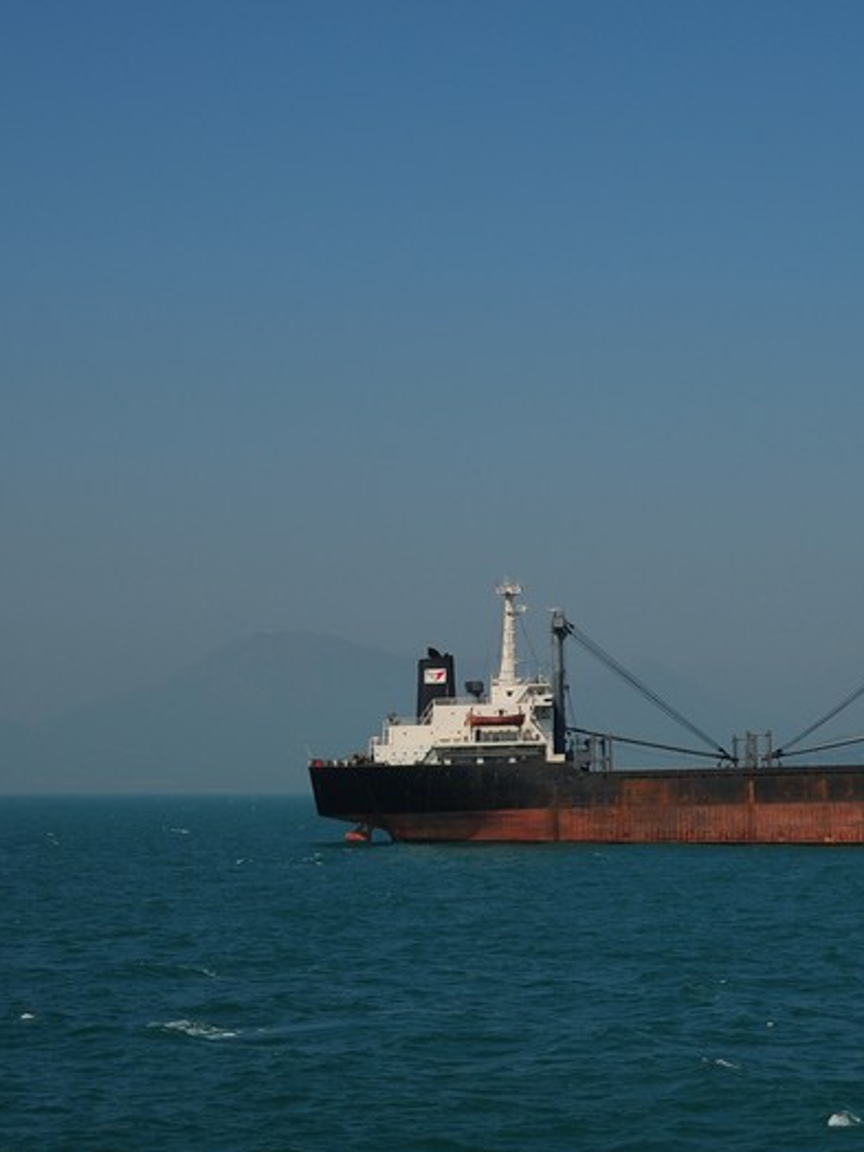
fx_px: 2929
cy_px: 571
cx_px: 730
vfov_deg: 22.3
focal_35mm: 88
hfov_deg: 16.6
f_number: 11
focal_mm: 40
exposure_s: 1/320
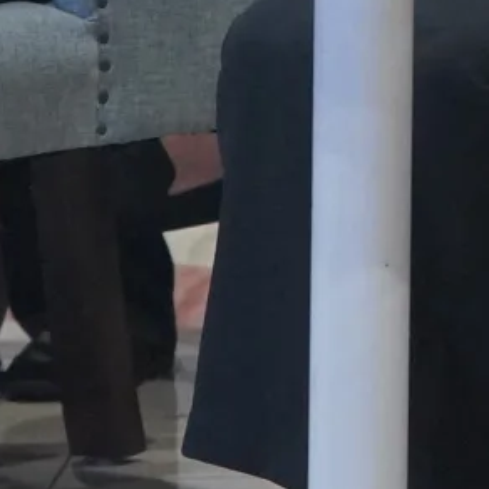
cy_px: -374
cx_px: 931
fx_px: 11763
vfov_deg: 2.4
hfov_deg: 2.4
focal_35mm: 736
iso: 12800
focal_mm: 132
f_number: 5.6
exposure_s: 1/100
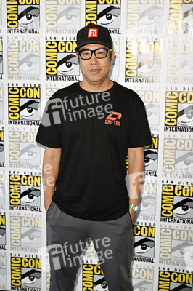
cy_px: 146
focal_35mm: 57
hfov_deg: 23.7
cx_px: 96
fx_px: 459
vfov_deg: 35.1
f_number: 4.5
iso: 1250
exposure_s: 1/250
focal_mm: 57
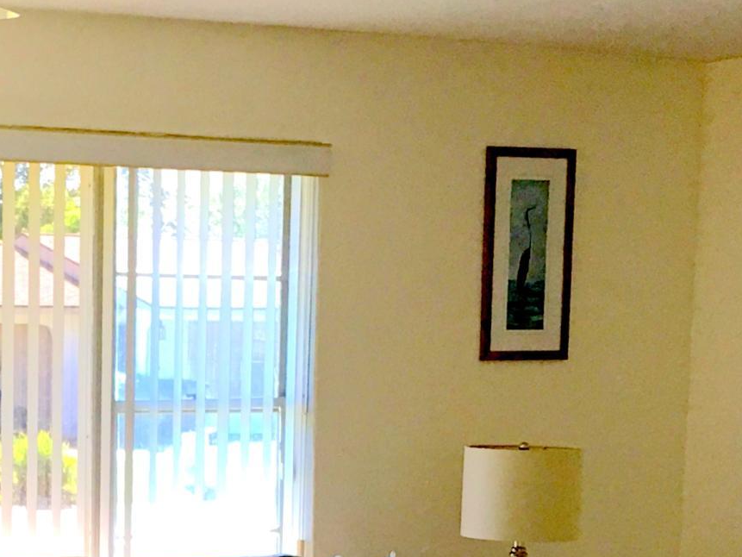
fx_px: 2165
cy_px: 734
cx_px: -5
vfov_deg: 14.0
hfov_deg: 18.9
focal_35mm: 101
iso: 40
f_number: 2.2
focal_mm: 4.15
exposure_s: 1/15
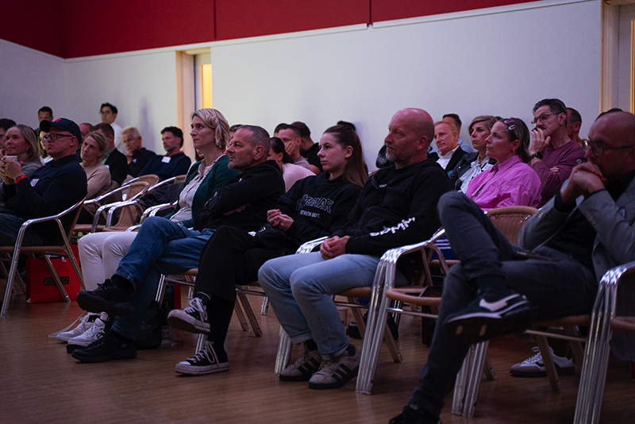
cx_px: 318
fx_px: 1323
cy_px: 212
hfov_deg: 27.0
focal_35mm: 75
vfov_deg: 18.2
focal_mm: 75
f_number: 2.8
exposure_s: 1/200
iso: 6400
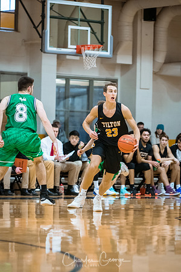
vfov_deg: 10.2
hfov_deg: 6.8
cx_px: 90
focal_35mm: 202
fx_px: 1527
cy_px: 136
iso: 3200
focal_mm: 135
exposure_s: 1/400
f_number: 2.8
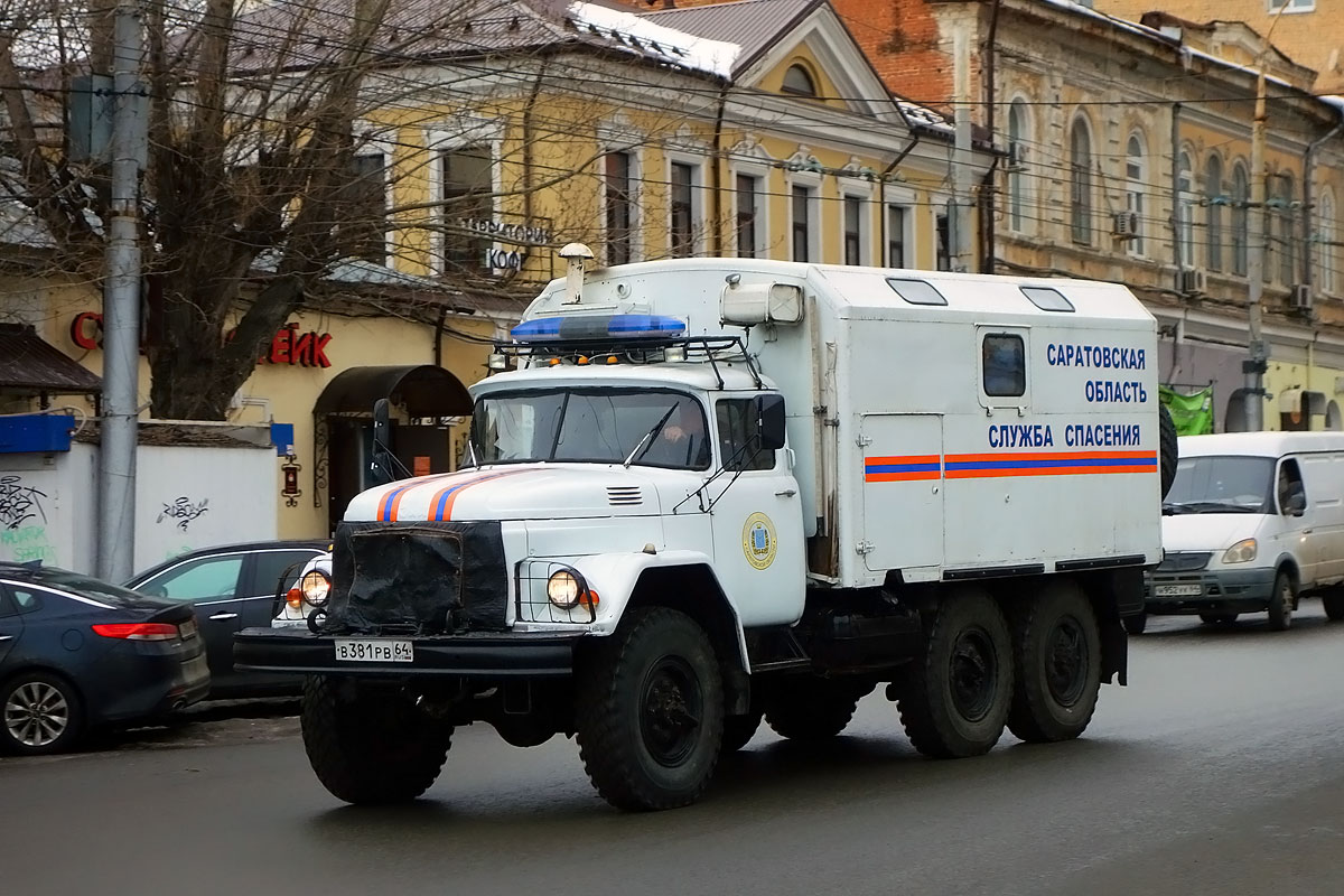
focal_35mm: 79
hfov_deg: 25.7
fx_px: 2949
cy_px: 448
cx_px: 672
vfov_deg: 17.3
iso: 500
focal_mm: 29.49
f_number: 4.5
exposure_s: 1/500
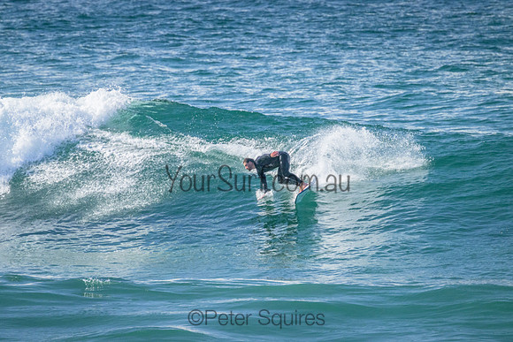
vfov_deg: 1.7
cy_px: 171
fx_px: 11402
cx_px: 256
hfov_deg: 2.6
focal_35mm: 800
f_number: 11
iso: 4000
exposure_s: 1/1600
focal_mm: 800
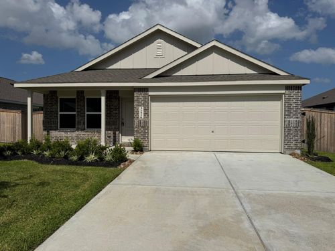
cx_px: 168
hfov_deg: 71.6
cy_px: 126
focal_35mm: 24
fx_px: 232
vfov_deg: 56.8
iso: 64
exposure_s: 1/12346
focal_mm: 6.76
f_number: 1.78
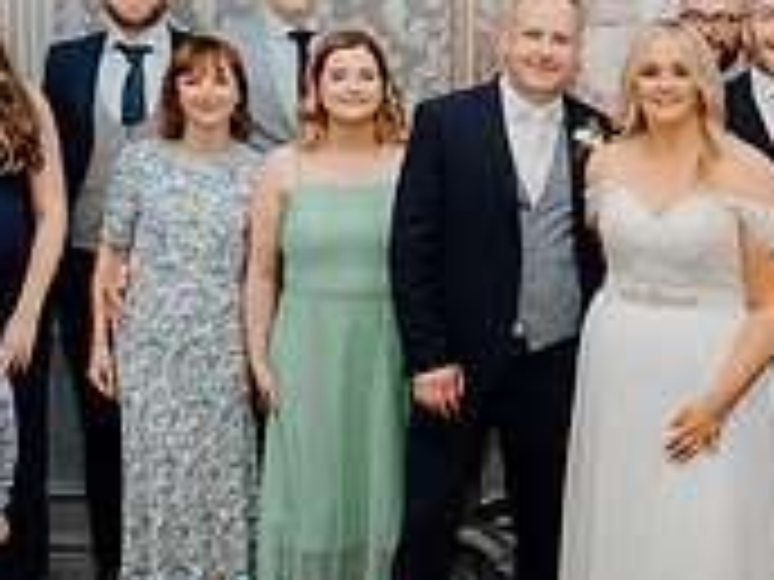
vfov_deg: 18.9
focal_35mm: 78
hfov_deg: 24.6
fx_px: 1744
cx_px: 634
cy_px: 290
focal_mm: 24
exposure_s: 1/160
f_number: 5
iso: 2500
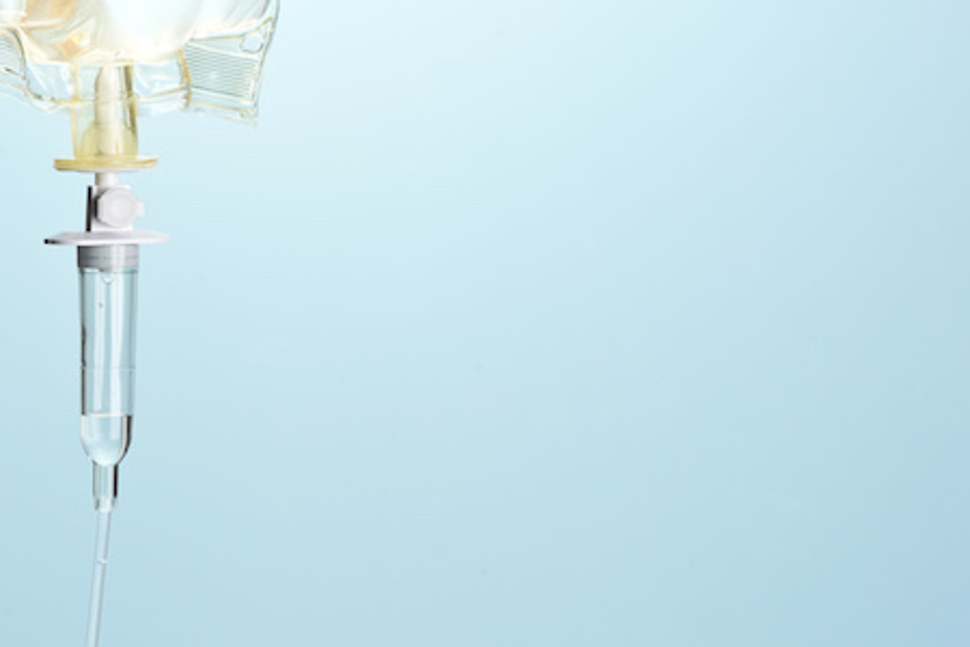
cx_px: 371
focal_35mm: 140
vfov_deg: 9.8
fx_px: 3772
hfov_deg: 14.6
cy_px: 263
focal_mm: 105
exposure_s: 1/100
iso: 100
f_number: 11
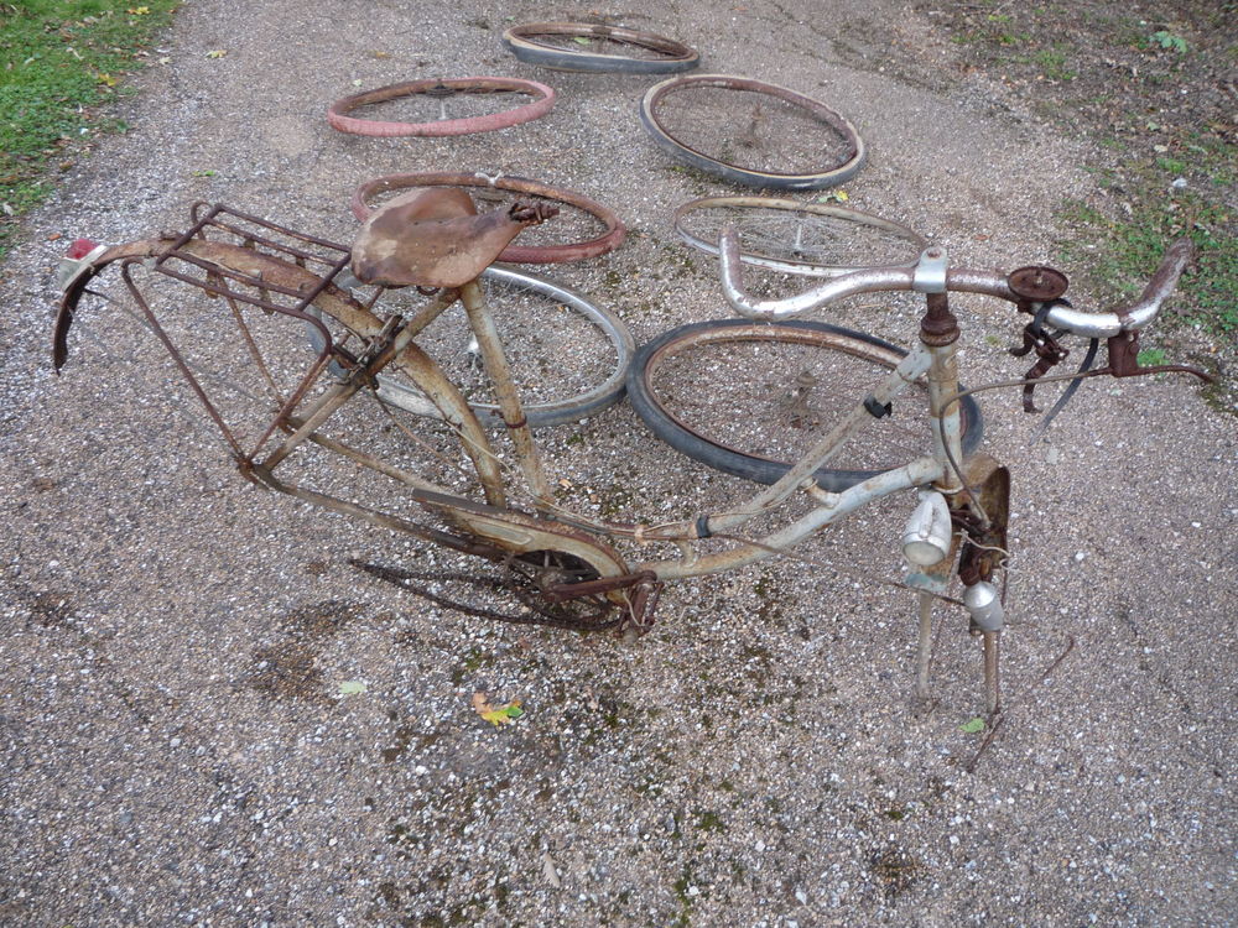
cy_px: 464
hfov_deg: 60.0
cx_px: 619
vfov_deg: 46.8
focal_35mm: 30
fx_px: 1073
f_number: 3.3
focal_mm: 5.2
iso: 100
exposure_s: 1/40
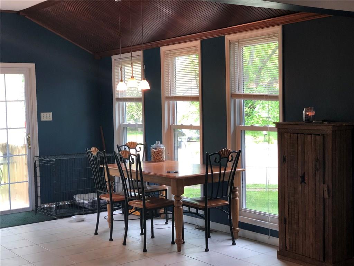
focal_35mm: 52
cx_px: 177
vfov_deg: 28.0
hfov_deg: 36.8
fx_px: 532
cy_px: 133
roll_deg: +1.6
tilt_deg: -3.3
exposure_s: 1/60
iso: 50
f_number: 2.4
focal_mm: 6
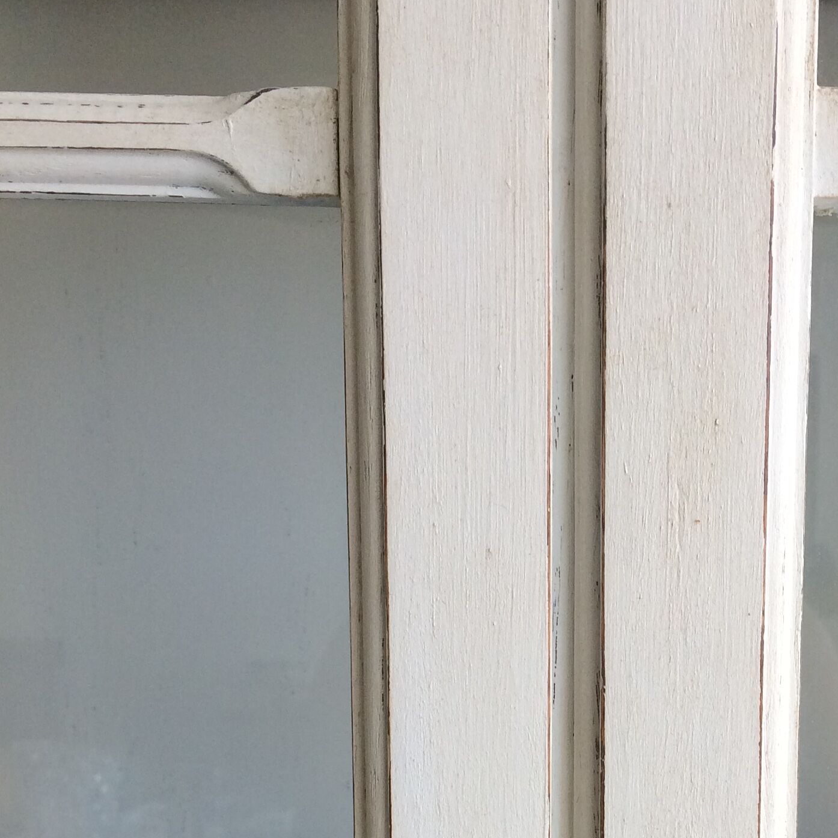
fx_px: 1643
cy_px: 947
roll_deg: +0.8
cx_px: 668
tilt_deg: -11.0
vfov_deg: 26.2
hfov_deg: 28.0
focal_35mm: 60
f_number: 2.2
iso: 64
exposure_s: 1/100
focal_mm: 4.15
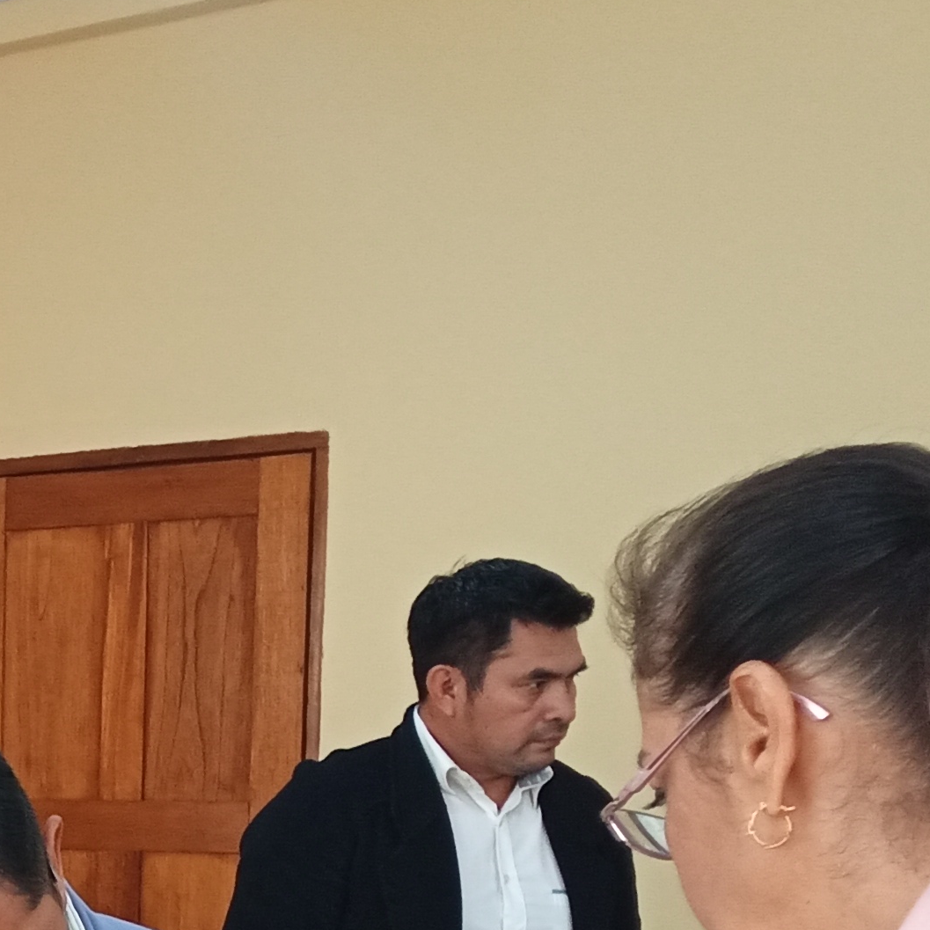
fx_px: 2432
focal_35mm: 80
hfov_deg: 19.3
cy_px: 1087
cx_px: -417
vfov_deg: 20.4
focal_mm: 3.64
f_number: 1.8
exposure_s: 1/100
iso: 492
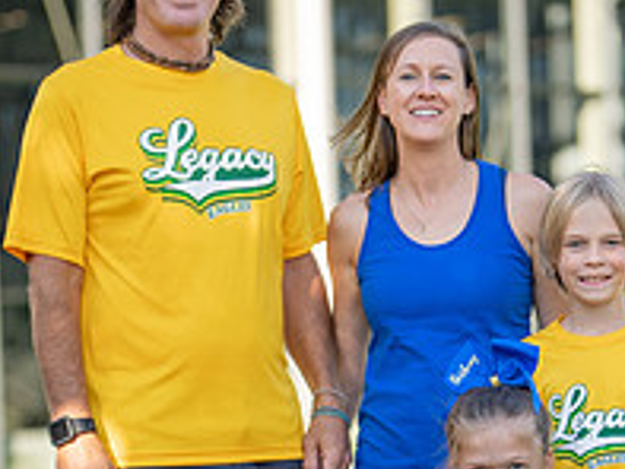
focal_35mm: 172
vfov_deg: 8.6
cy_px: 475
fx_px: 3107
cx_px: 389
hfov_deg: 11.5
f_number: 1.2
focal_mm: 50
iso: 100
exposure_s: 1/3200
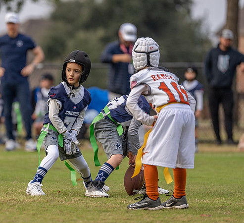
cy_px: 98
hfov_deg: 5.8
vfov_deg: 5.3
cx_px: 73
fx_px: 2403
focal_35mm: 315
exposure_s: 1/1000
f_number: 2.8
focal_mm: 200
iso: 320
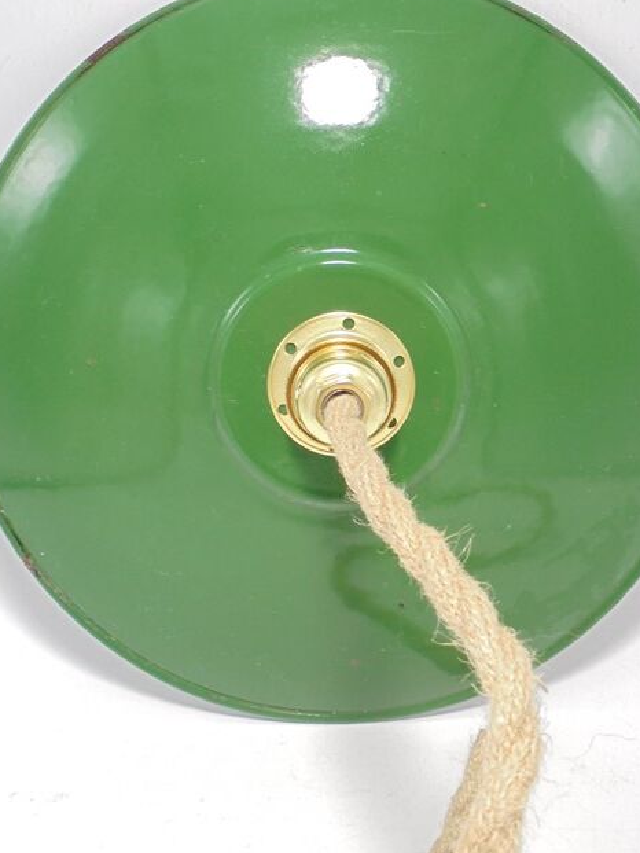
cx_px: 340
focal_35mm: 42
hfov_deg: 34.3
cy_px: 376
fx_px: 1035
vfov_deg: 44.7
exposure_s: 1/30
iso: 100
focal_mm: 5.3
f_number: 3.7
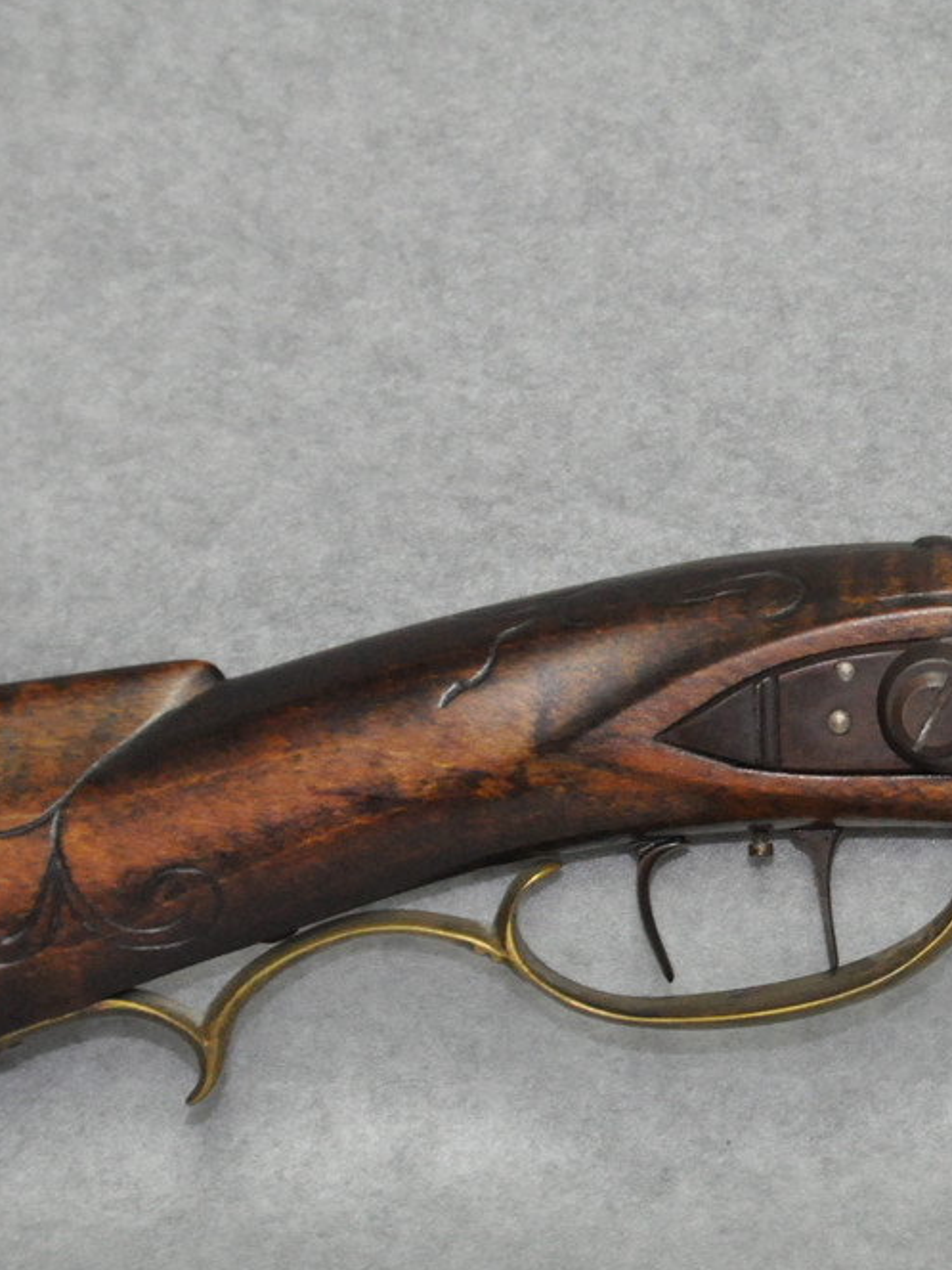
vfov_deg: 10.8
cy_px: 755
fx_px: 6710
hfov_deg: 8.1
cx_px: 946
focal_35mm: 183
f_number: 5.6
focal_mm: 70
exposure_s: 1/80
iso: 3200
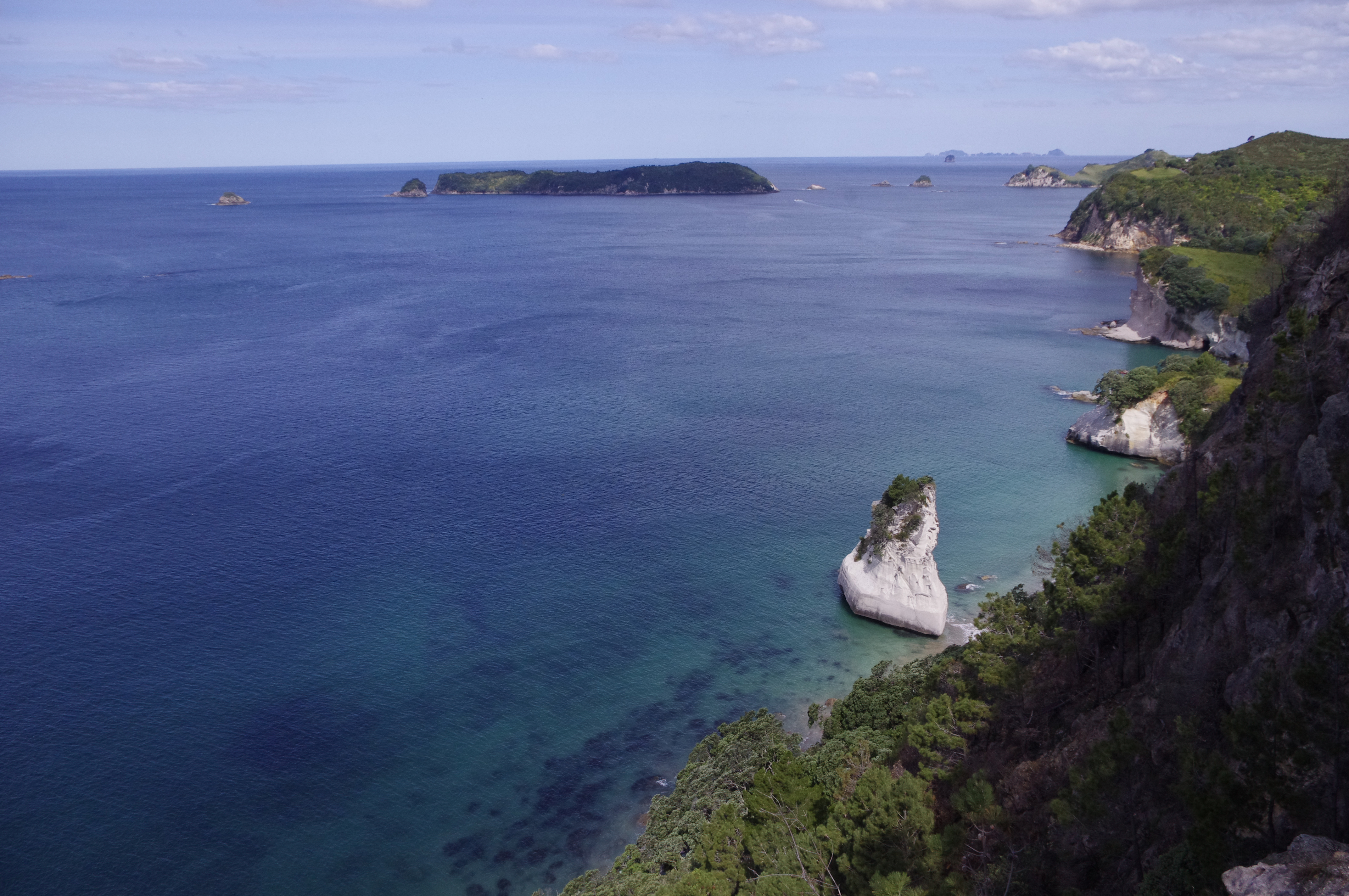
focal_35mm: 27
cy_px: 448
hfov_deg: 67.4
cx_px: 674
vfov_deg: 47.8
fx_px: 1011
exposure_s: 1/1600
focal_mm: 18
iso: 800
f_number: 9
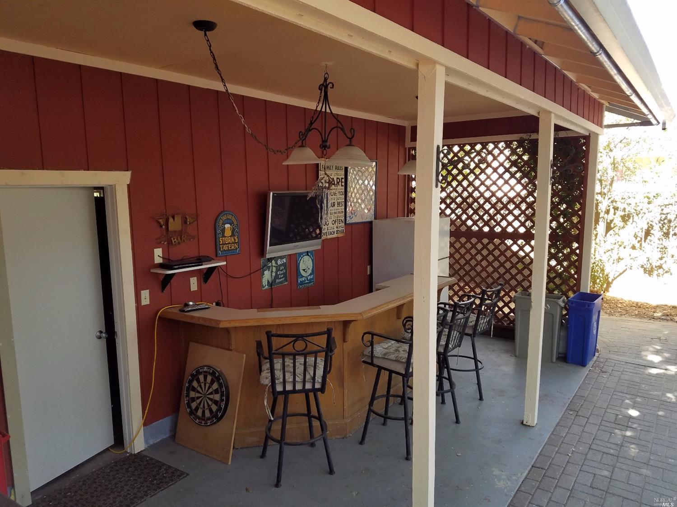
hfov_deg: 67.3
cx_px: 338
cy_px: 254
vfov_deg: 53.0
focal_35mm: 26
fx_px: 508
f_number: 1.7
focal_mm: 4.2
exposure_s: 1/100
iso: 64
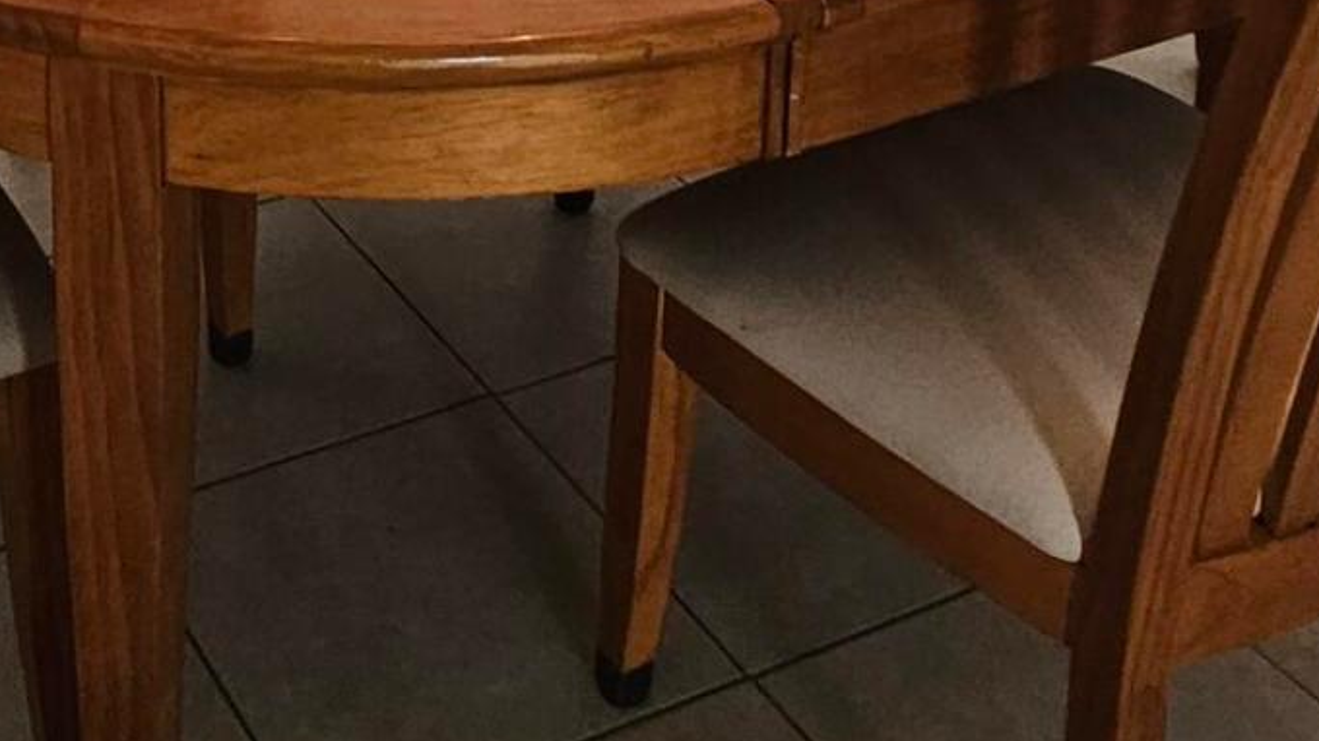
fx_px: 2098
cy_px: -561
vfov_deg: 16.9
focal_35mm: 60
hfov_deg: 33.5
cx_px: 200
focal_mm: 2.2
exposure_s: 1/60
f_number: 2.2
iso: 250
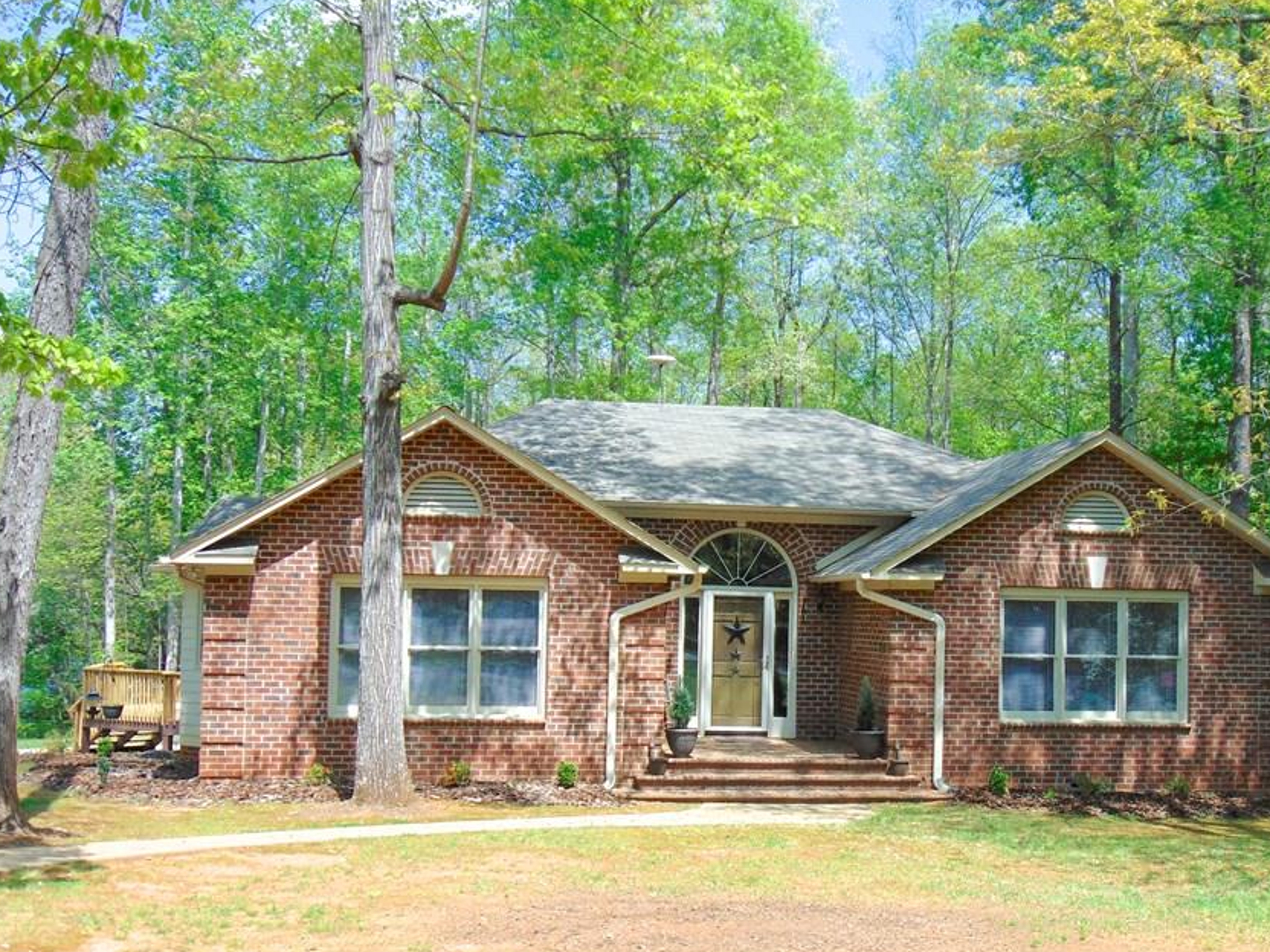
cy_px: 529
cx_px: 725
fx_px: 1761
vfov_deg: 30.2
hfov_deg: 39.6
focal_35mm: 48
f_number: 3.3
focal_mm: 6.9
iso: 80
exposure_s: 1/640
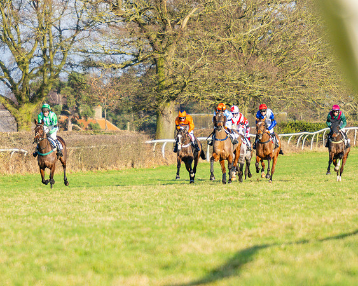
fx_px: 3847
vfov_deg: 4.3
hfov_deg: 5.3
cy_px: 147
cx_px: 136
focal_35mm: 363
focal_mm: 150
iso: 200
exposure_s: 1/2500
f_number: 2.8
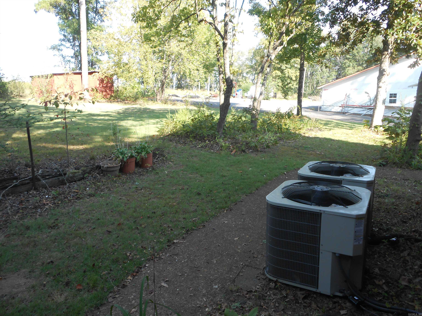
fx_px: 317
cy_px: 158
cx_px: 211
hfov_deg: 67.3
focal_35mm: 26
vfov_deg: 53.1
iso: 80
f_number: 3.5
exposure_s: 1/100
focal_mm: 4.6
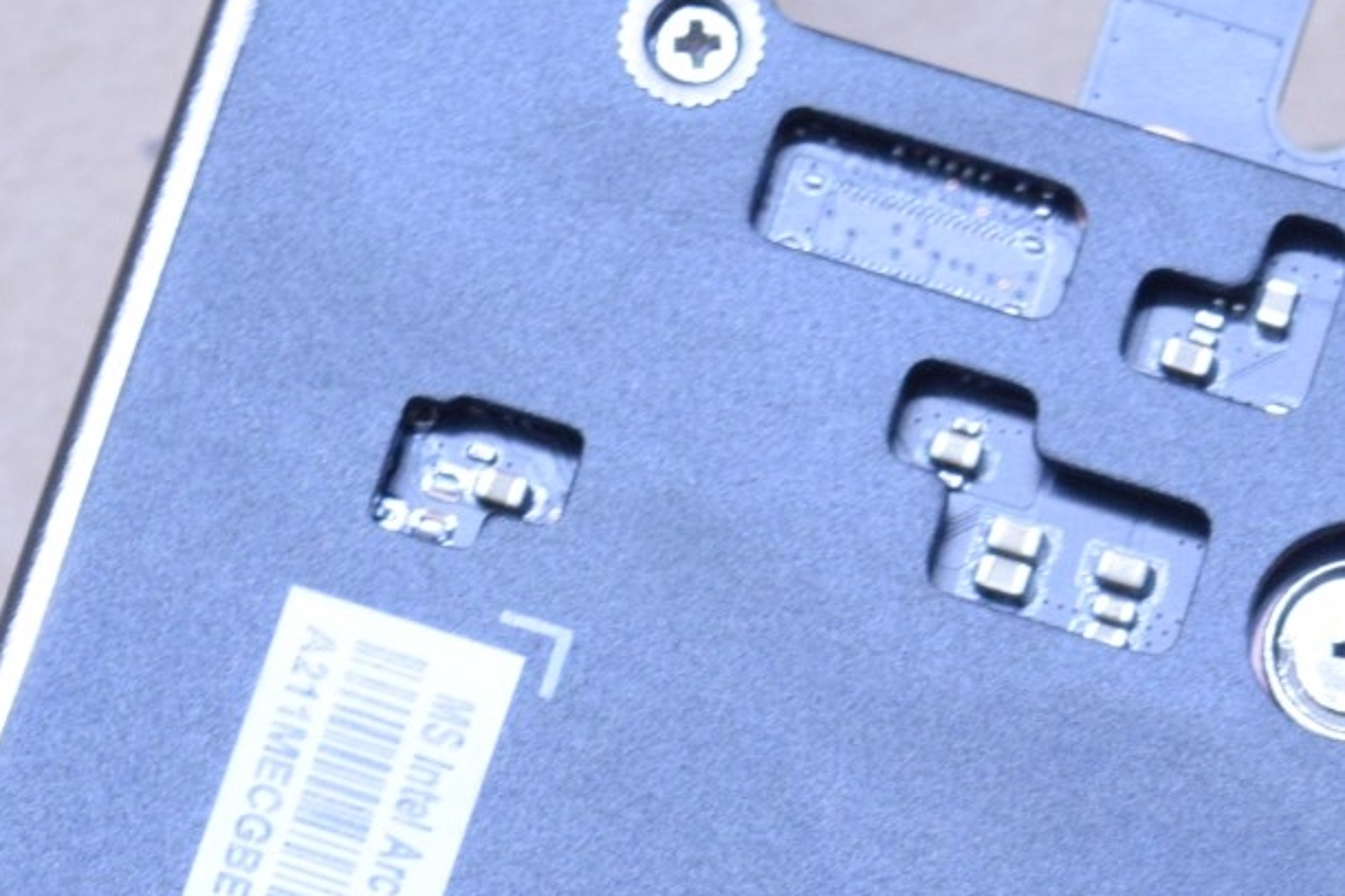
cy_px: 1396
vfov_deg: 5.6
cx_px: 1787
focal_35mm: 244
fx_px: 9113
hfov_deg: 8.3
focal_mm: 46
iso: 1600
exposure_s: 1/10
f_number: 9
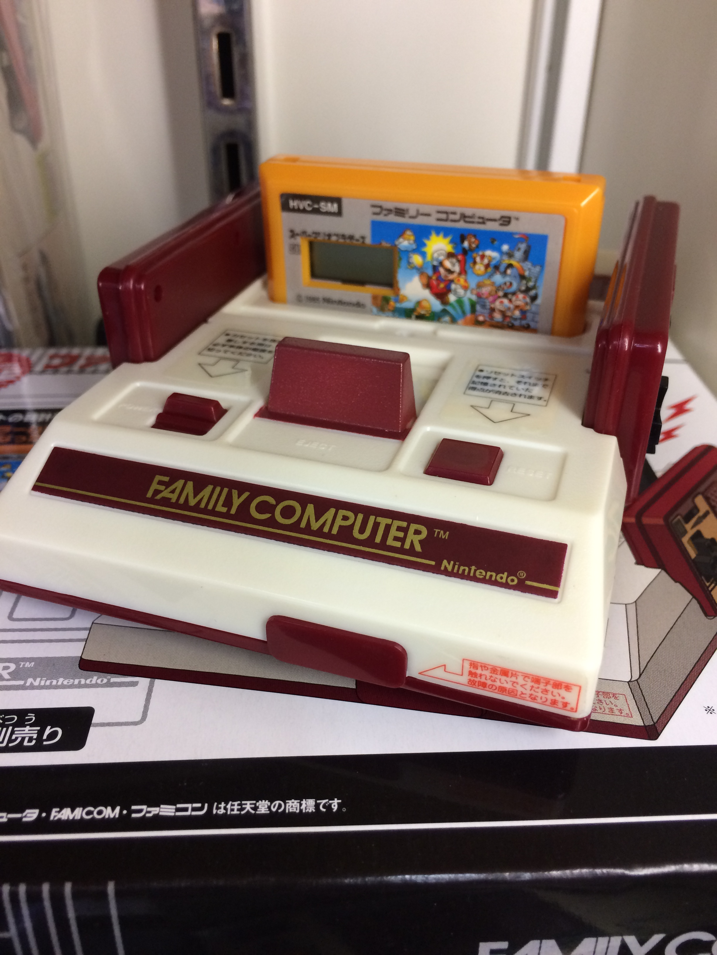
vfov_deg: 61.7
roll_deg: -0.8
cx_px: 358
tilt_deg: -34.1
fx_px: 801
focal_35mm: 29
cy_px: 478
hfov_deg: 48.2
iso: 80
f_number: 2.2
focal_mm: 4.15
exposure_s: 1/33
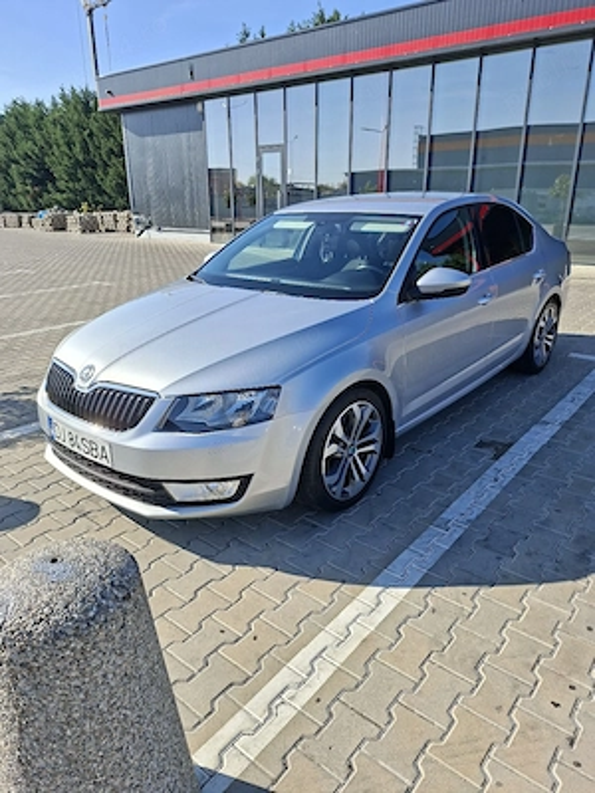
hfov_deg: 58.9
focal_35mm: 23
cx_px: 298
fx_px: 527
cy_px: 396
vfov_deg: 73.9
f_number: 1.8
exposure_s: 1/2000
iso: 50
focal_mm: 5.54
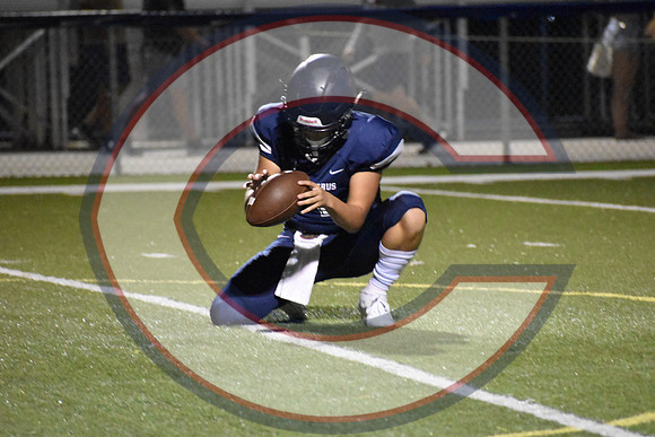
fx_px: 7370
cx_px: 328
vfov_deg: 3.4
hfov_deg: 5.1
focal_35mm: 405
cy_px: 218
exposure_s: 1/200
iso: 12800
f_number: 6.3
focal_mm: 270
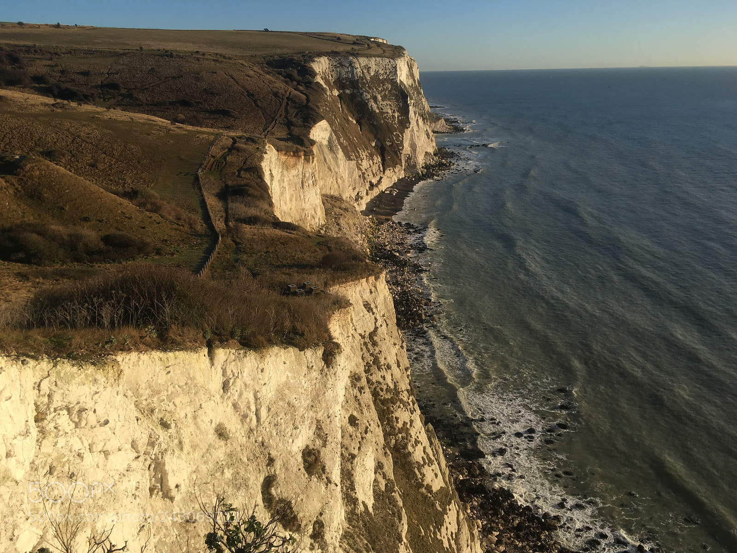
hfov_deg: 61.7
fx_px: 617
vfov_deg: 48.2
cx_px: 368
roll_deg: +0.9
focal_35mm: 29
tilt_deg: -18.1
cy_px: 276
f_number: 2.2
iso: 25
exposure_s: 1/1570
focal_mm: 4.15
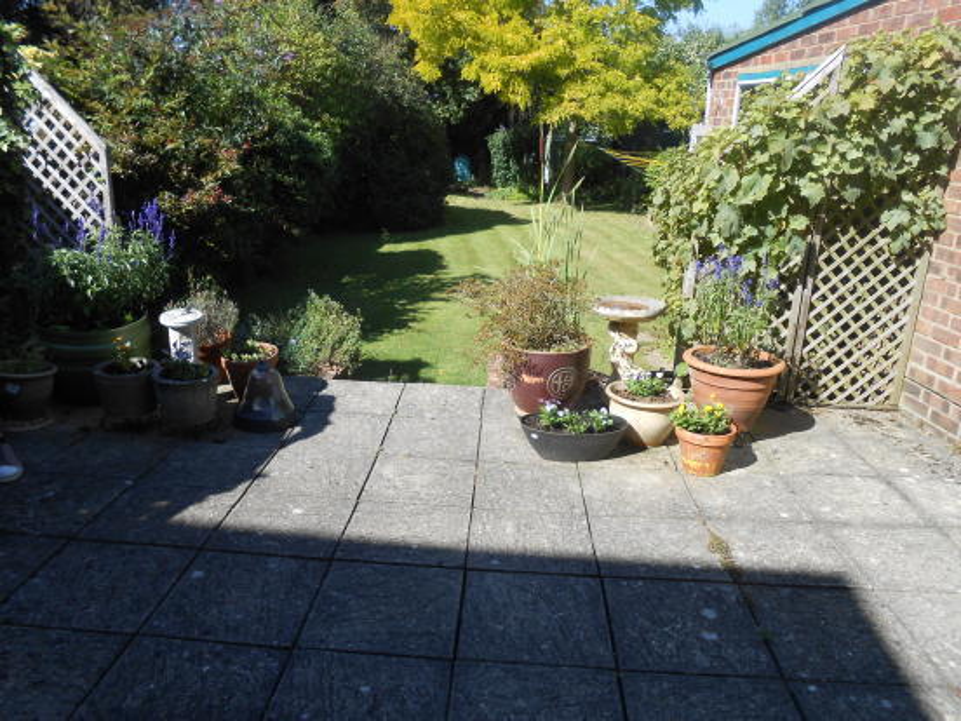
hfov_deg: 67.3
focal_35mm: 26
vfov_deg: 53.1
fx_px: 722
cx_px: 480
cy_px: 360
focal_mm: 4.6
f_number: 3.5
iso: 80
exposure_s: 1/500
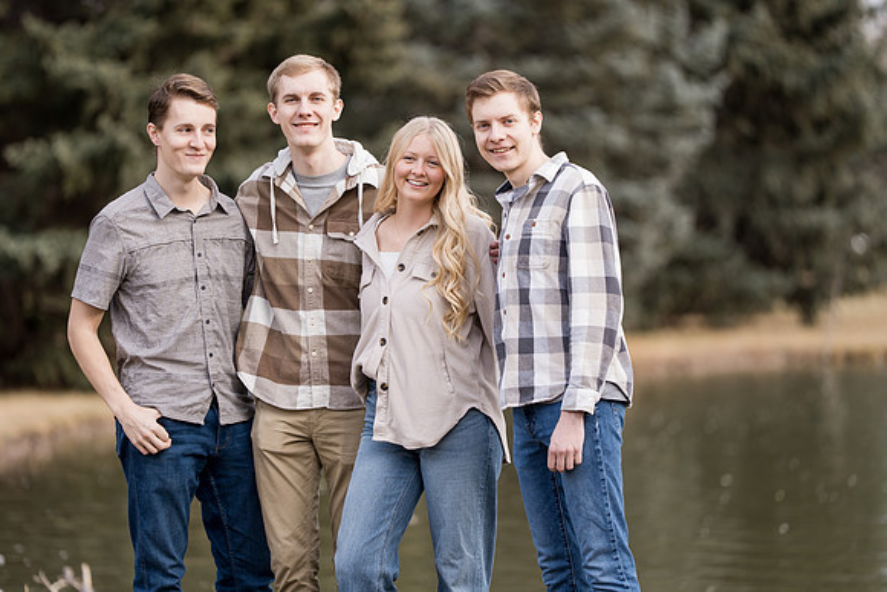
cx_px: 444
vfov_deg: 7.1
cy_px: 296
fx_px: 4781
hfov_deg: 10.6
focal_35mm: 194
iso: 200
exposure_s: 1/320
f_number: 2.8
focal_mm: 194
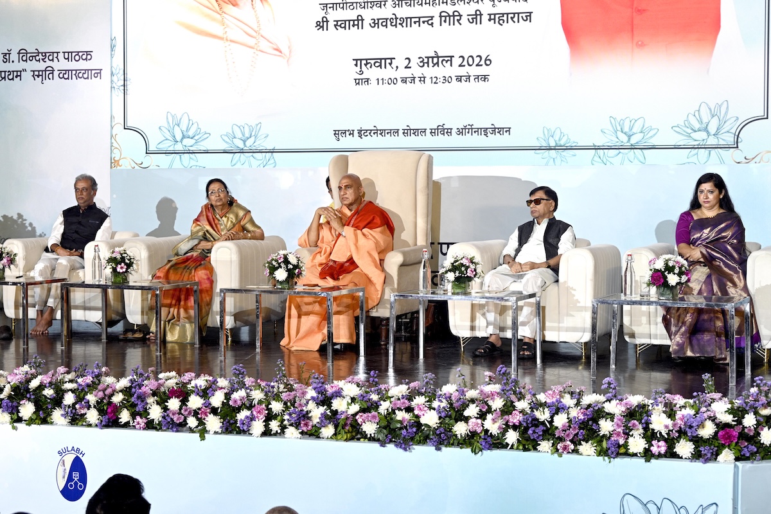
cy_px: 257
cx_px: 386
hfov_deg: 35.6
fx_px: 1199
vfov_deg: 24.2
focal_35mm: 56
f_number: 6.3
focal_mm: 56
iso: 800
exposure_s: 1/160
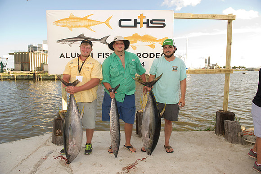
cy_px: 87
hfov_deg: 73.8
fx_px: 174
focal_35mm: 24
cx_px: 130
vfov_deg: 53.1
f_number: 5
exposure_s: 1/200
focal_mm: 24
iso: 125
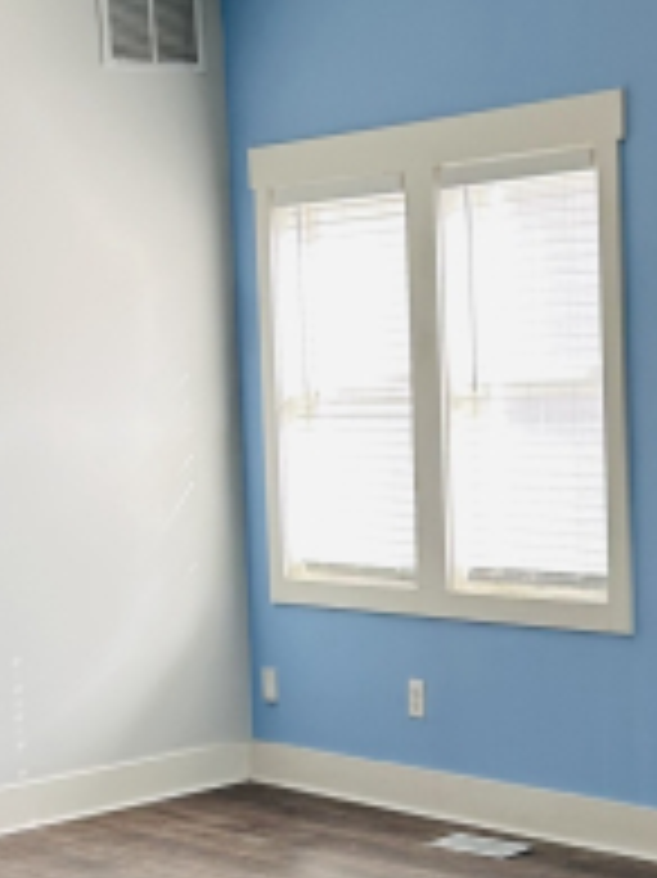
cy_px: 516
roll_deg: +2.7
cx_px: 544
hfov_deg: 16.4
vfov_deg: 22.0
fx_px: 2255
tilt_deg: -5.3
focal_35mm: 89
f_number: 1.5
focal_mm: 5.7
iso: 80
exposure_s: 1/120
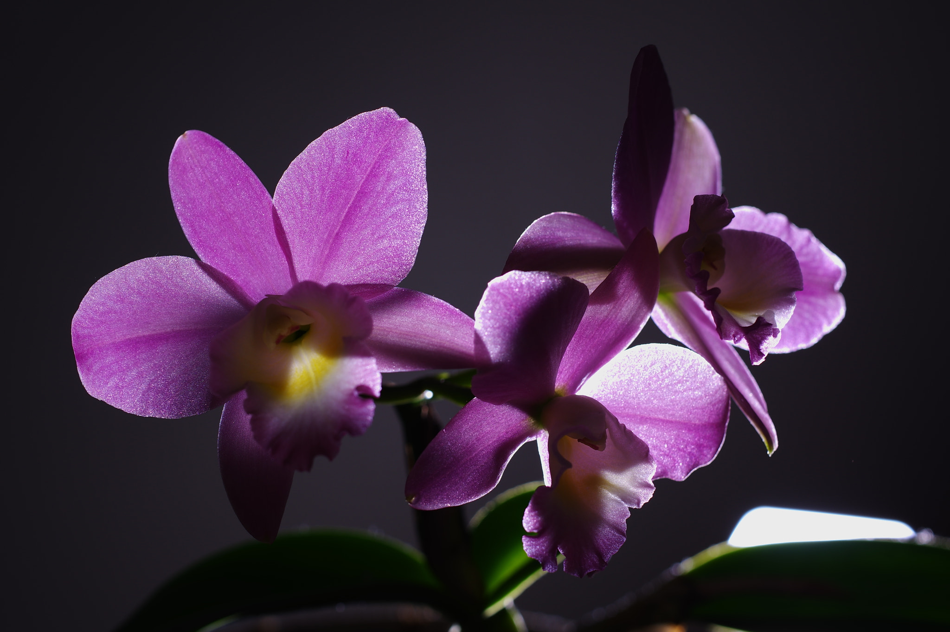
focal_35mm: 52
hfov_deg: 38.2
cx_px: 475
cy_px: 316
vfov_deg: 25.9
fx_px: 1371
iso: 100
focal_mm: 35
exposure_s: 1/180
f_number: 8
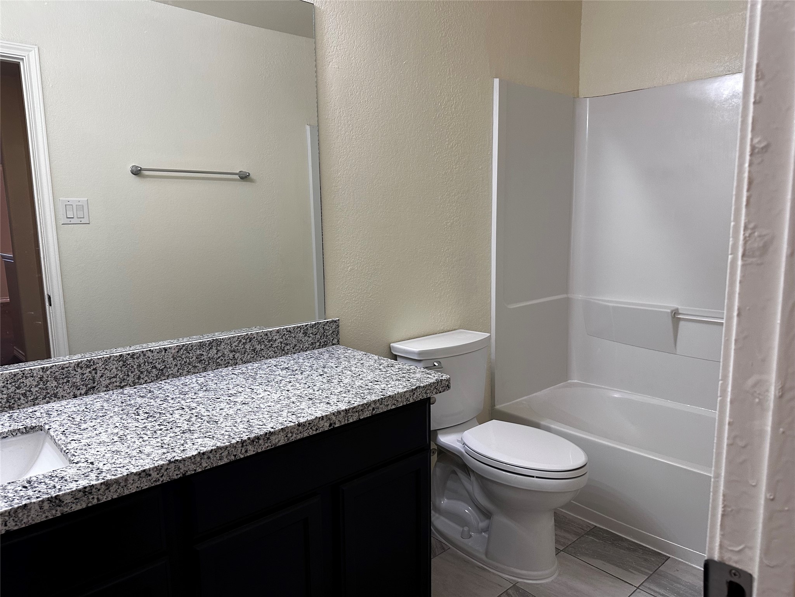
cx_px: 398
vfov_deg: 56.8
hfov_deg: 71.6
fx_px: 551
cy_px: 298
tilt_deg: -7.4
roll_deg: +0.2
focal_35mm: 24
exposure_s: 1/120
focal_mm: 6.86
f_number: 1.78
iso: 200
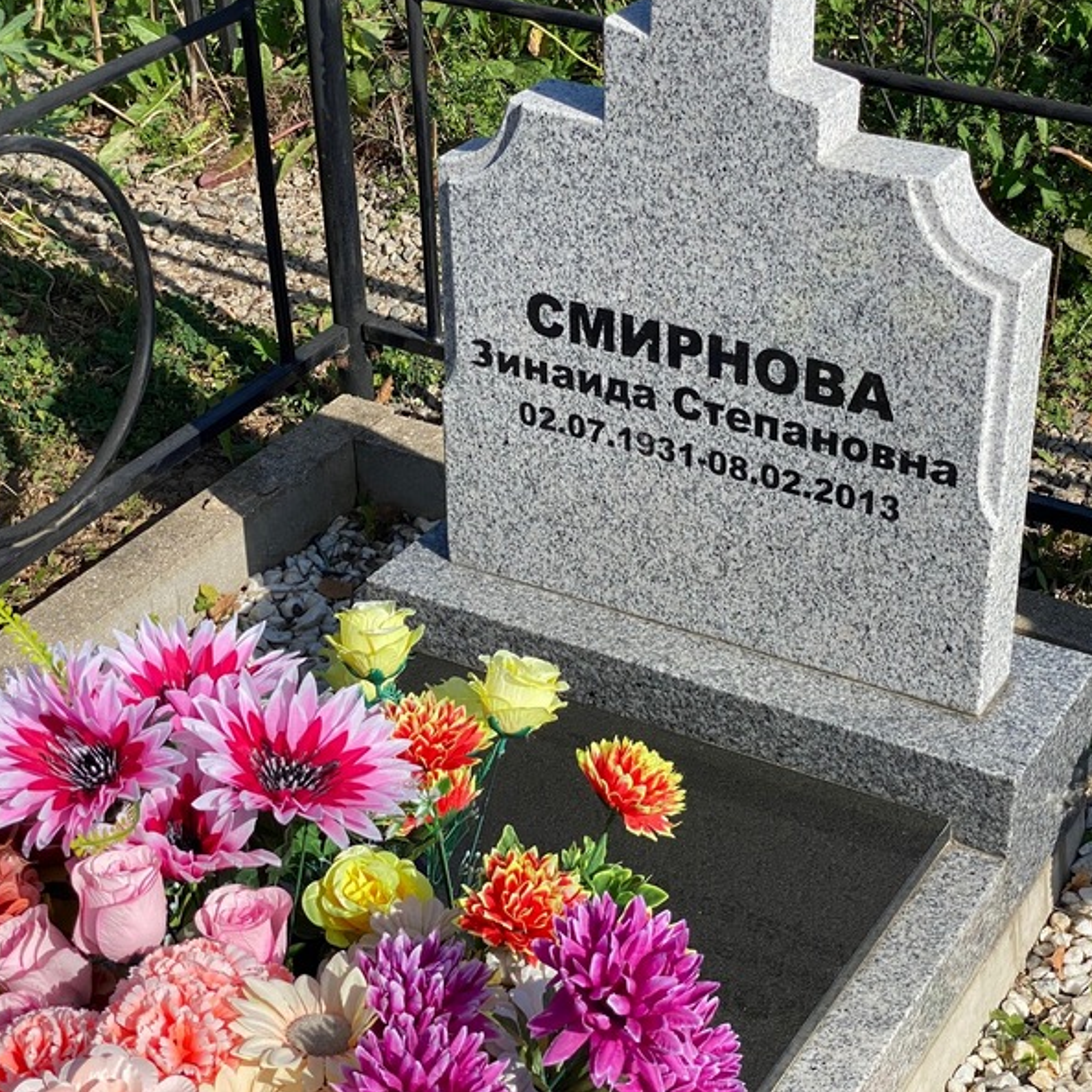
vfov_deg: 27.7
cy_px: 543
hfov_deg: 27.7
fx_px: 2213
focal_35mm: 62
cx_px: 626
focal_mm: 6
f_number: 2
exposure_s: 1/1597
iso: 20
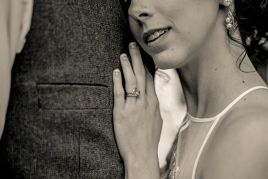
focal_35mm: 55
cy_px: 90
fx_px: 410
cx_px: 134
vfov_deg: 24.6
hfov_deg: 36.2
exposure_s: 1/160
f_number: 2.2
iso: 500
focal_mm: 55
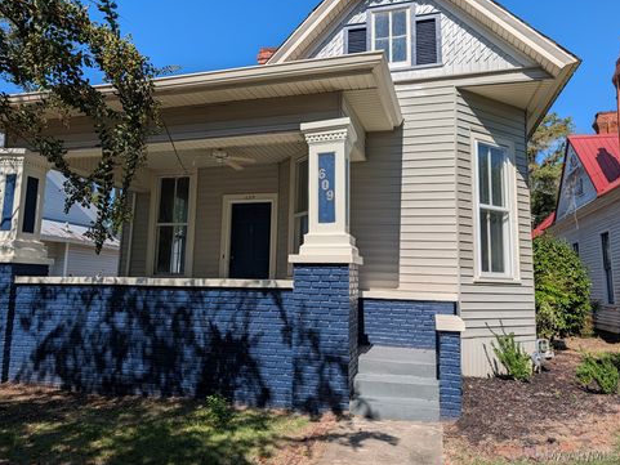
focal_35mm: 25
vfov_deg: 54.9
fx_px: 448
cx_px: 300
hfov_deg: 69.4
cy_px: 225
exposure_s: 1/1792
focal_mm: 6.9
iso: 19
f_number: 1.68
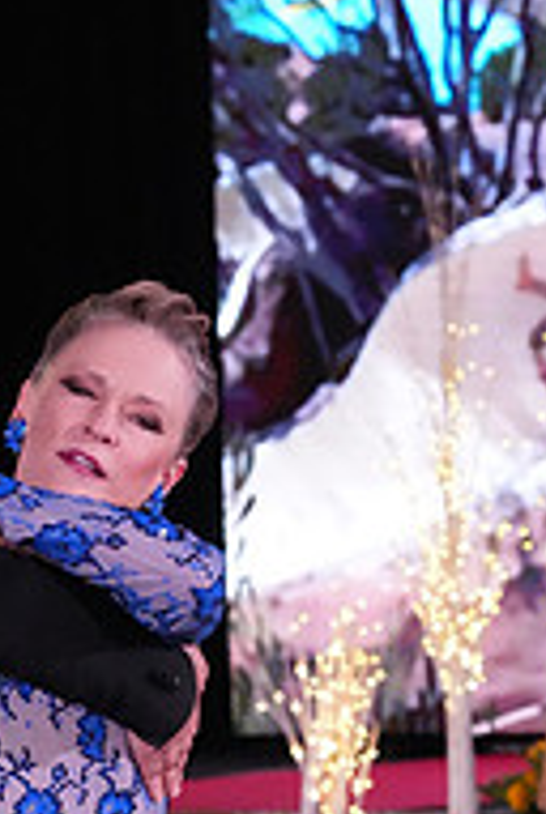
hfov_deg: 5.0
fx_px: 6188
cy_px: 1044
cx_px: -139
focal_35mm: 273
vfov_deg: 7.5
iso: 10000
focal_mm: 90
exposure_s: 1/400
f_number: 7.1
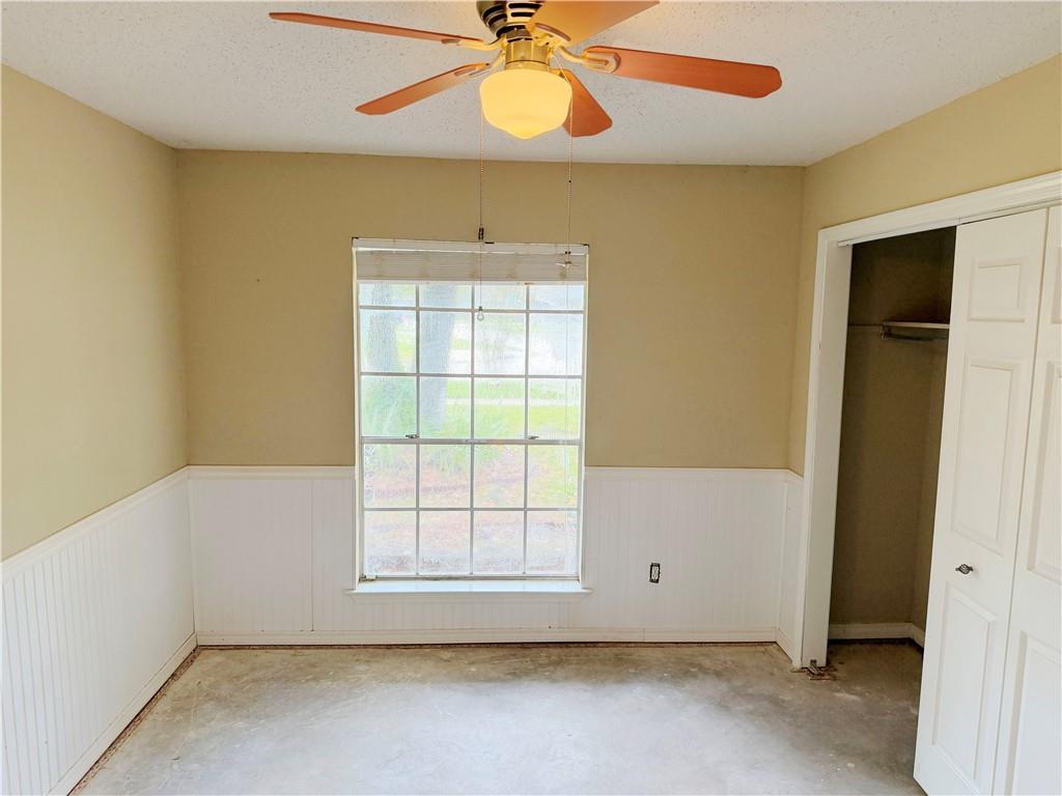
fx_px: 736
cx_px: 531
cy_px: 398
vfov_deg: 56.8
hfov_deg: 71.6
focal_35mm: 24
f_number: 1.78
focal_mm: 6.76
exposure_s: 1/189
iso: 200
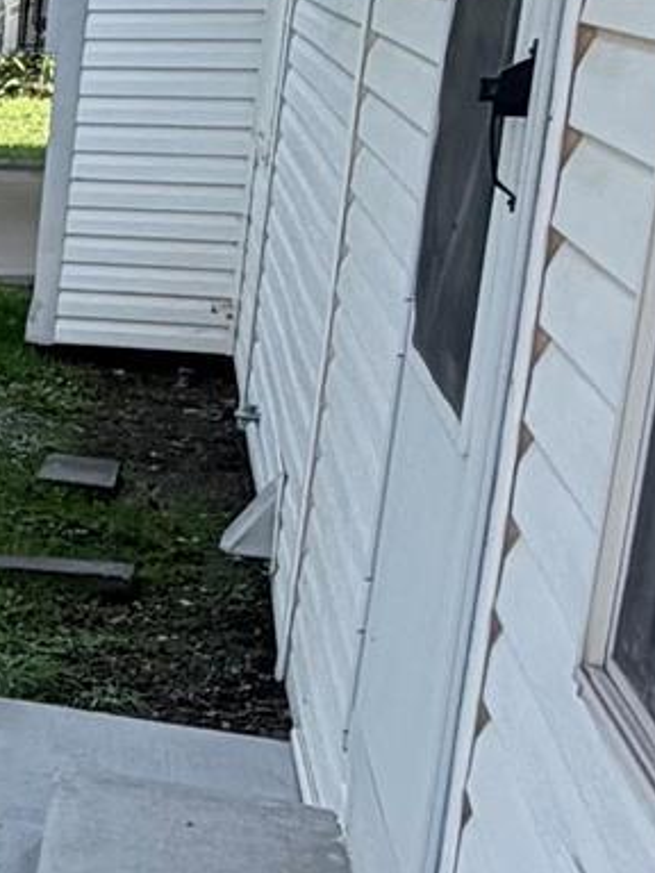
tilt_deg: -10.7
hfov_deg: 12.0
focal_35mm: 84
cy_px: 366
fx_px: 2119
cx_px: -1139
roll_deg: +0.6
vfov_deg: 23.3
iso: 40
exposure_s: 1/502
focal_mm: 2.22
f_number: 2.2
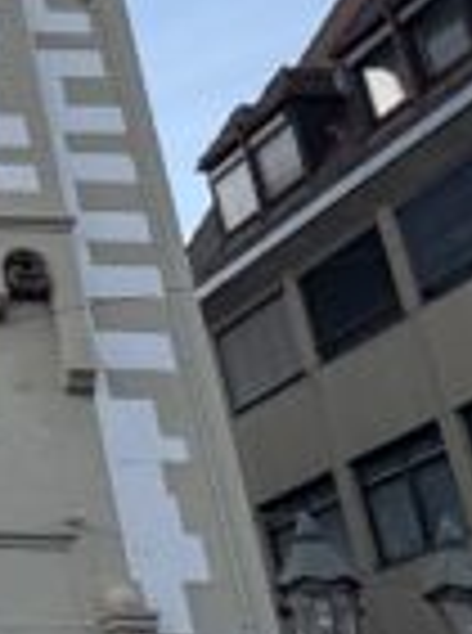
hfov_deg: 11.2
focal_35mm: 102
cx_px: -778
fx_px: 1863
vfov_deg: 18.6
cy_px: -54
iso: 40
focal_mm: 2.22
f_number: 2.2
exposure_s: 1/218
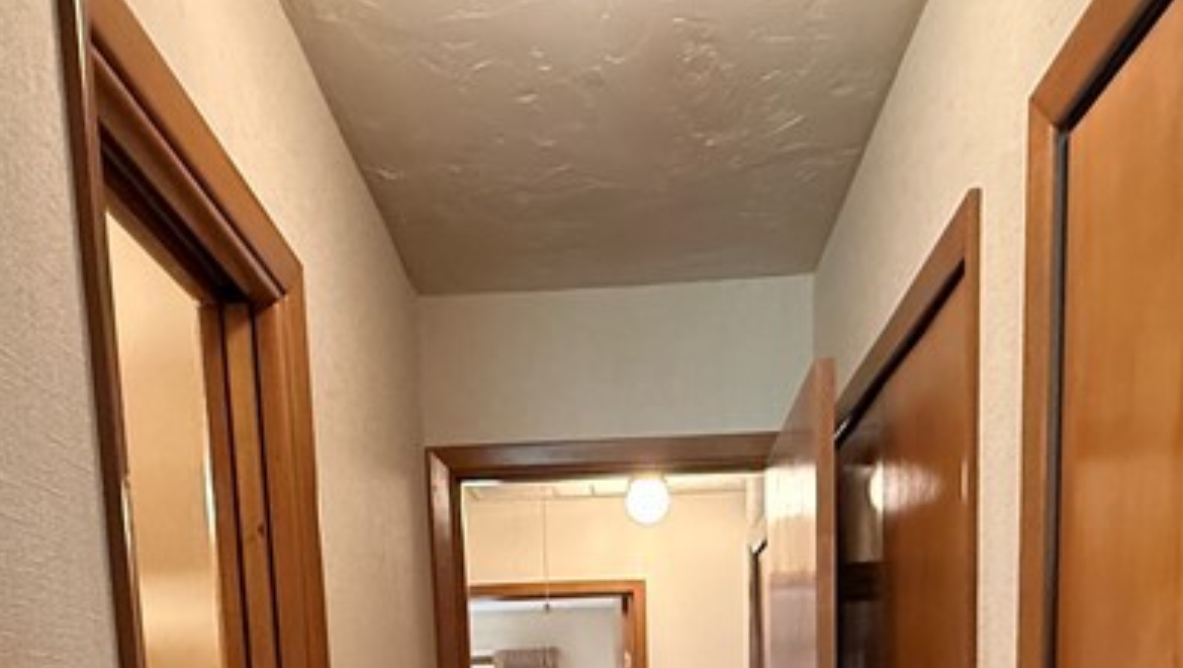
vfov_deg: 24.6
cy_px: 941
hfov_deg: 50.4
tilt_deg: -8.1
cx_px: 576
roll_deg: +1.2
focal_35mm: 40
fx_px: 1256
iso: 800
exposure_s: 1/60
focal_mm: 2.22
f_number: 2.2
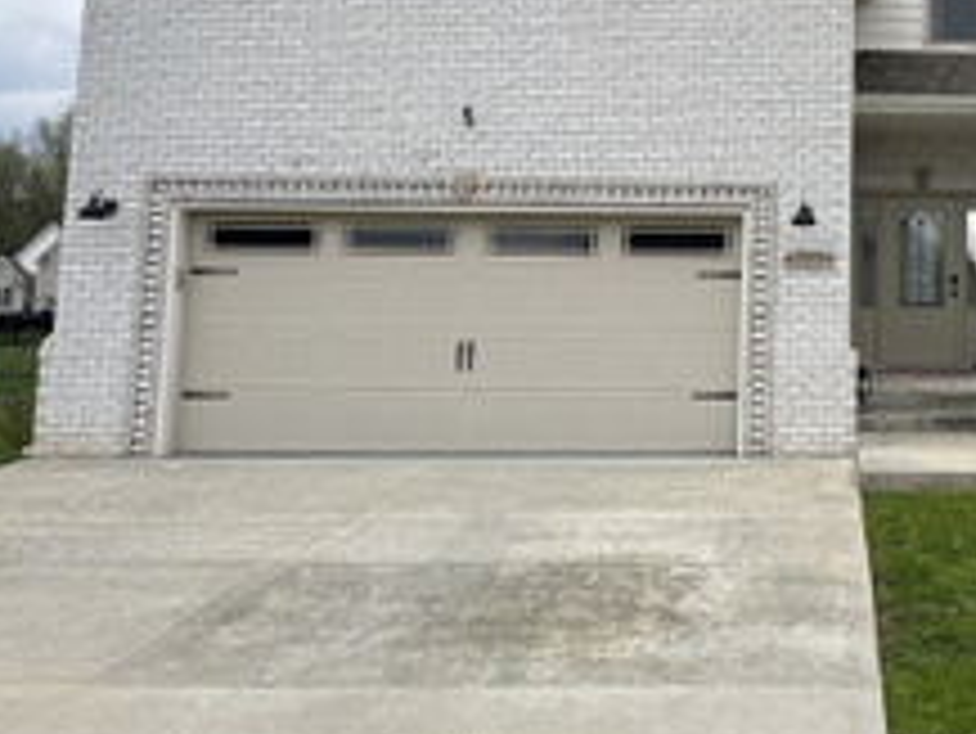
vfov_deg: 29.8
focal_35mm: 48
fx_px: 1354
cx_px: 886
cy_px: 180
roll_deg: -0.5
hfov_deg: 37.0
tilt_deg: +7.3
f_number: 1.6
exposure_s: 1/1580
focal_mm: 5.1
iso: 50
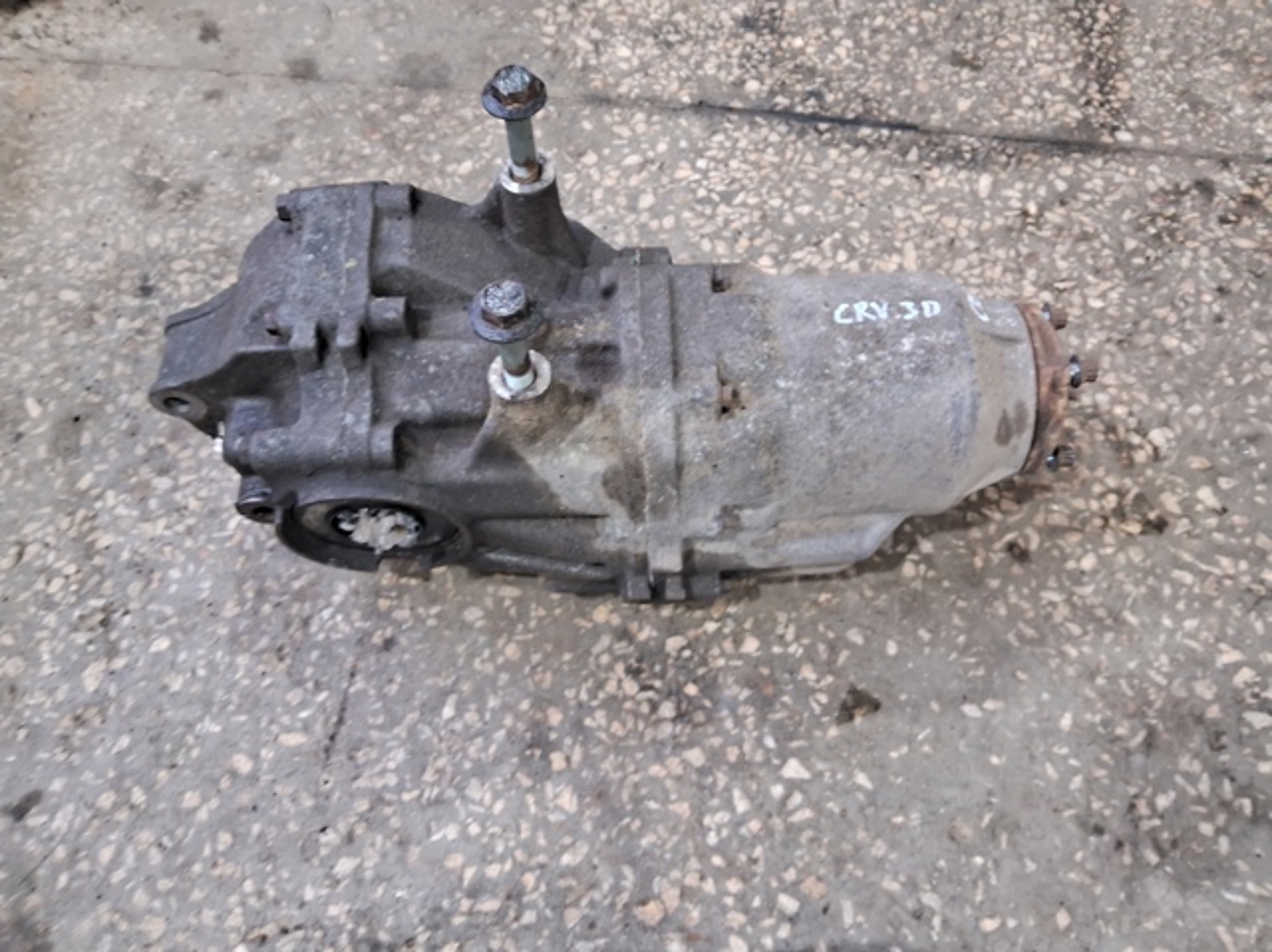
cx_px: 636
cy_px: 476
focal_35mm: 26
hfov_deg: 67.3
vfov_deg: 53.0
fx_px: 955
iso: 640
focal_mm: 3.98
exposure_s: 1/25
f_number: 1.8
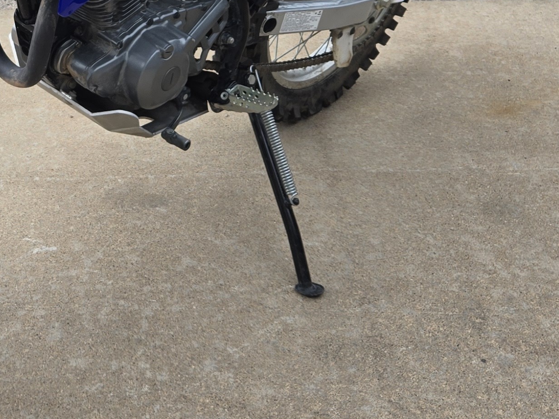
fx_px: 1211
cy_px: -13
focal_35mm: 75
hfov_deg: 24.9
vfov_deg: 19.0
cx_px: 14
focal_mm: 5.4
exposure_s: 1/1189
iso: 25
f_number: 1.8
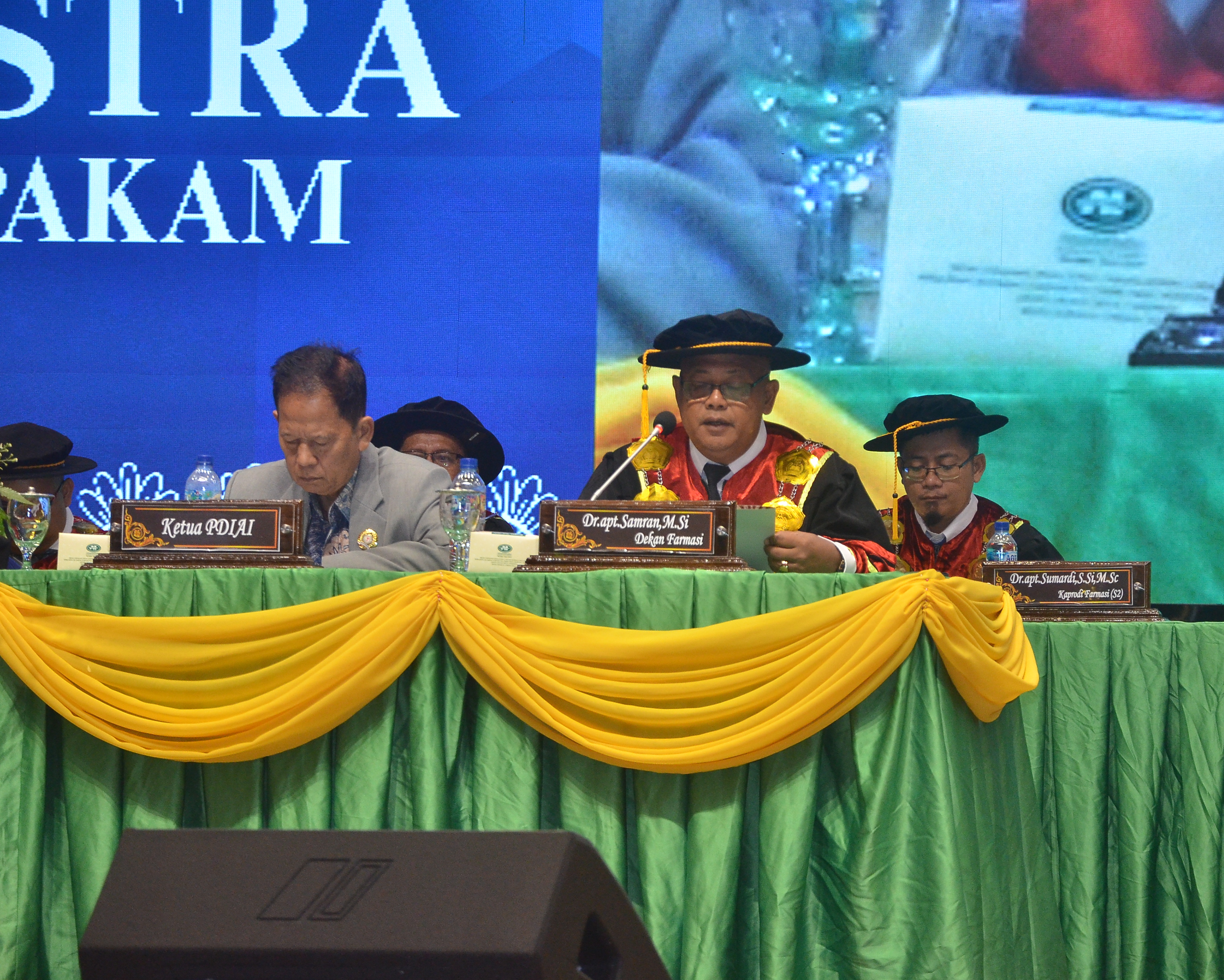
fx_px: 6469
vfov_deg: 8.7
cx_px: 683
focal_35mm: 179
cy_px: 490
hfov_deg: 10.8
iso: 1250
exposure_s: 1/125
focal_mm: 105
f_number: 5.6
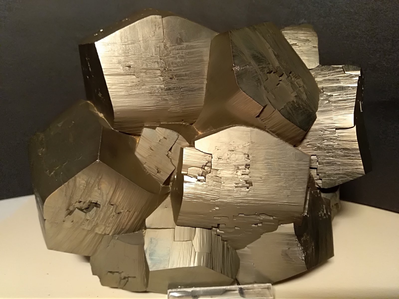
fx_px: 300
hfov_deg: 67.3
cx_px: 200
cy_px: 150
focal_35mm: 26
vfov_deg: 53.1
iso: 489
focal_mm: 3.54
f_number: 2
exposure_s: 1/33.3
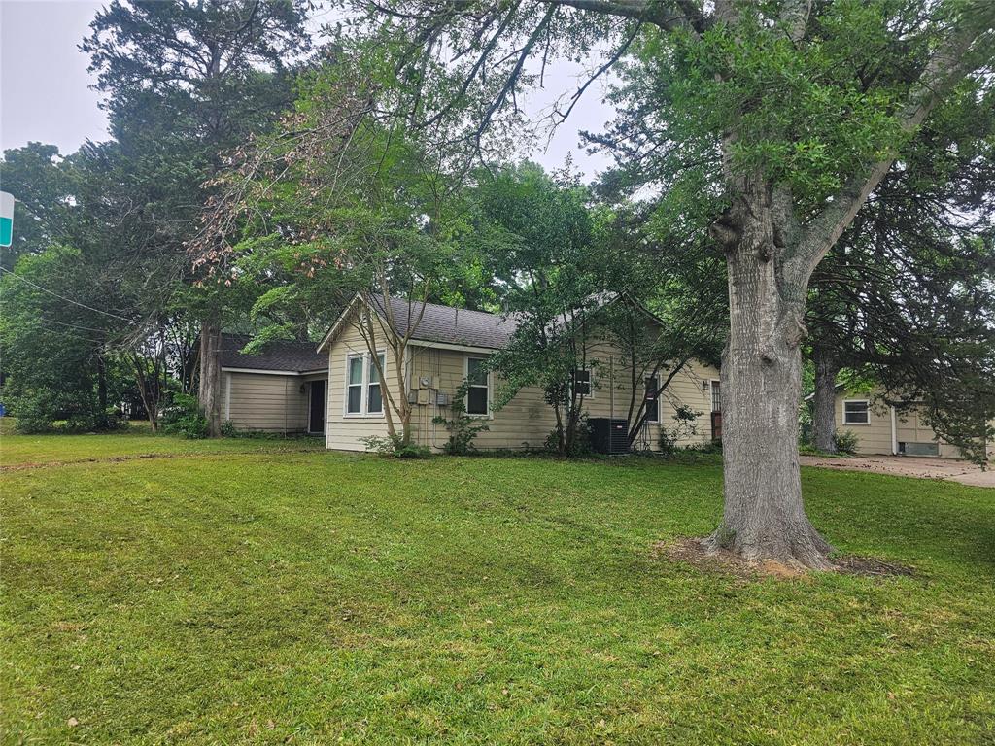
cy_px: 373
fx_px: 661
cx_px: 498
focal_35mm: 23
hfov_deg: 73.9
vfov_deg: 58.9
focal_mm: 6.3
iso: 32
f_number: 1.7
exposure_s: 1/120
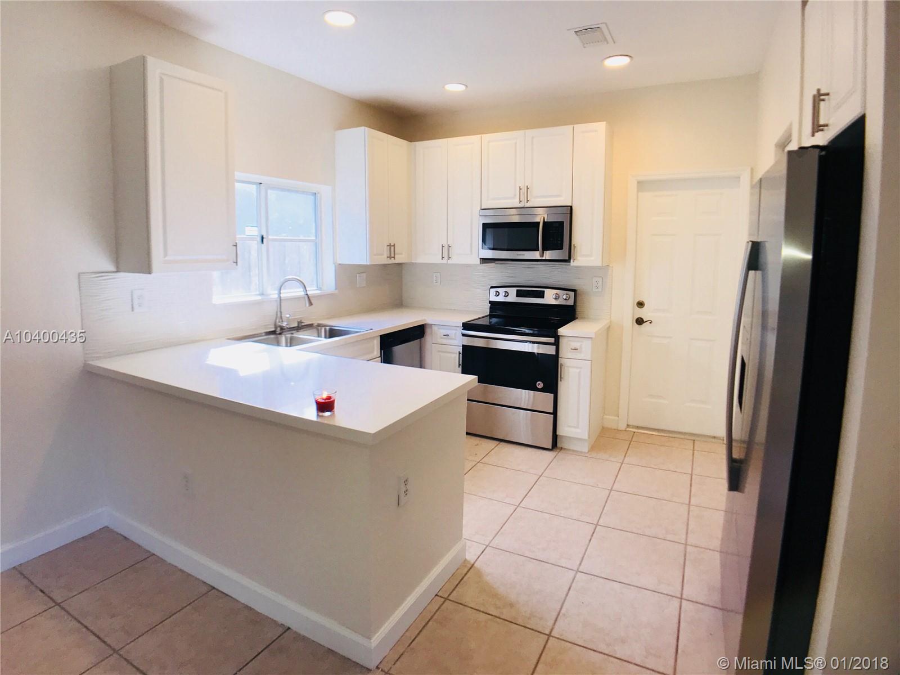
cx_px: 450
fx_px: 728
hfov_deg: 63.4
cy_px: 338
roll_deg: -0.1
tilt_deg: -6.7
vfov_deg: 49.7
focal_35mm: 28
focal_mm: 3.99
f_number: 1.8
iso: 20
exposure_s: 1/158
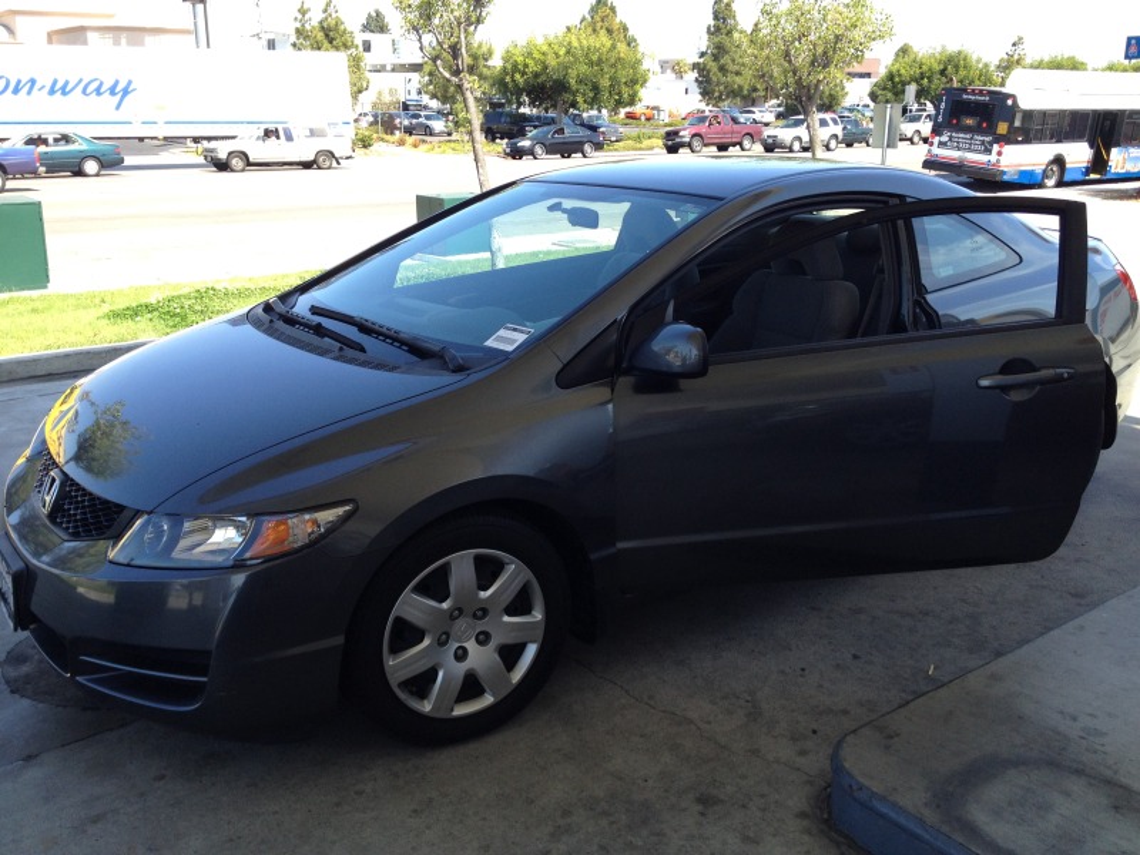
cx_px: 570
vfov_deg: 40.7
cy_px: 428
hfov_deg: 52.6
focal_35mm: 35
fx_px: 1153
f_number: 2.4
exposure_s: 1/456
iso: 64
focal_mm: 4.3
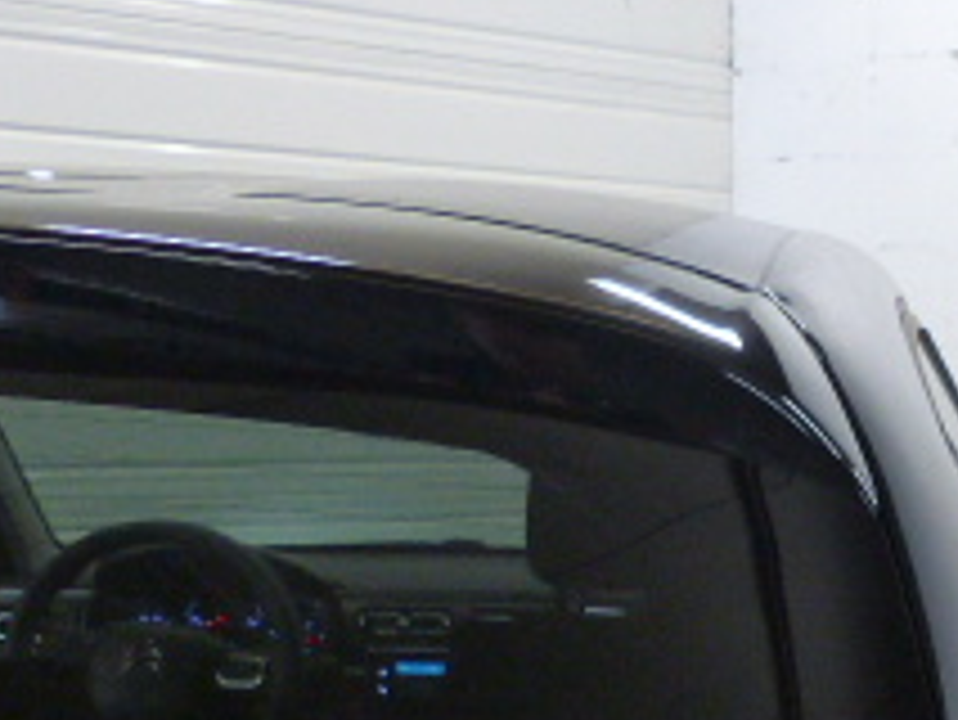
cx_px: 1030
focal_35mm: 78
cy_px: 1053
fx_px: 2160
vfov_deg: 17.2
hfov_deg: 23.6
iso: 400
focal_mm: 4.5
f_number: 2.8
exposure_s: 1/60
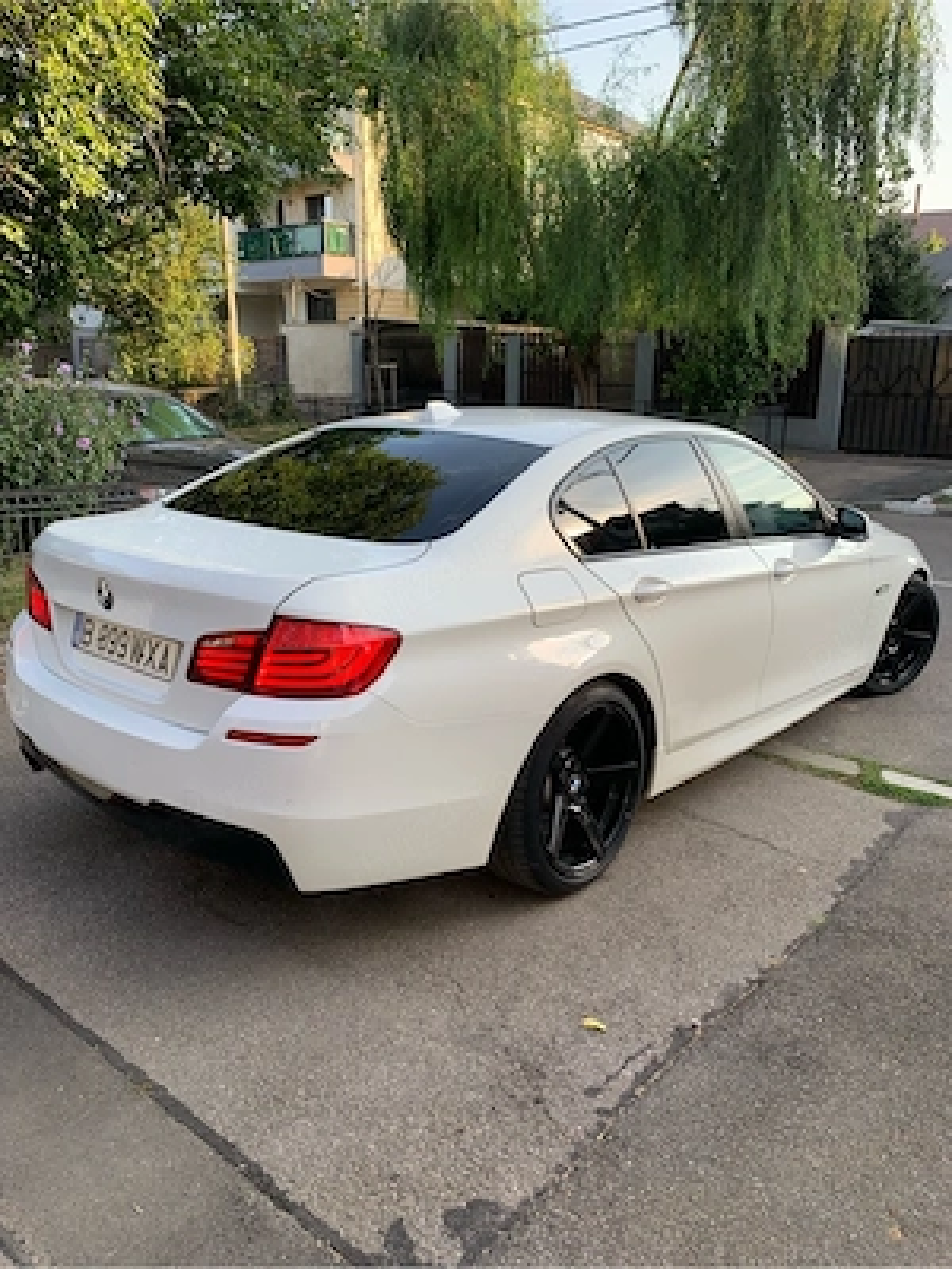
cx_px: 476
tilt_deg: -15.5
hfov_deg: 53.1
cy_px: 634
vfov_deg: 67.3
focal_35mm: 26
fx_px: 953
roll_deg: -0.3
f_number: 1.8
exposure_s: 1/289
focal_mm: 4.25
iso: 25
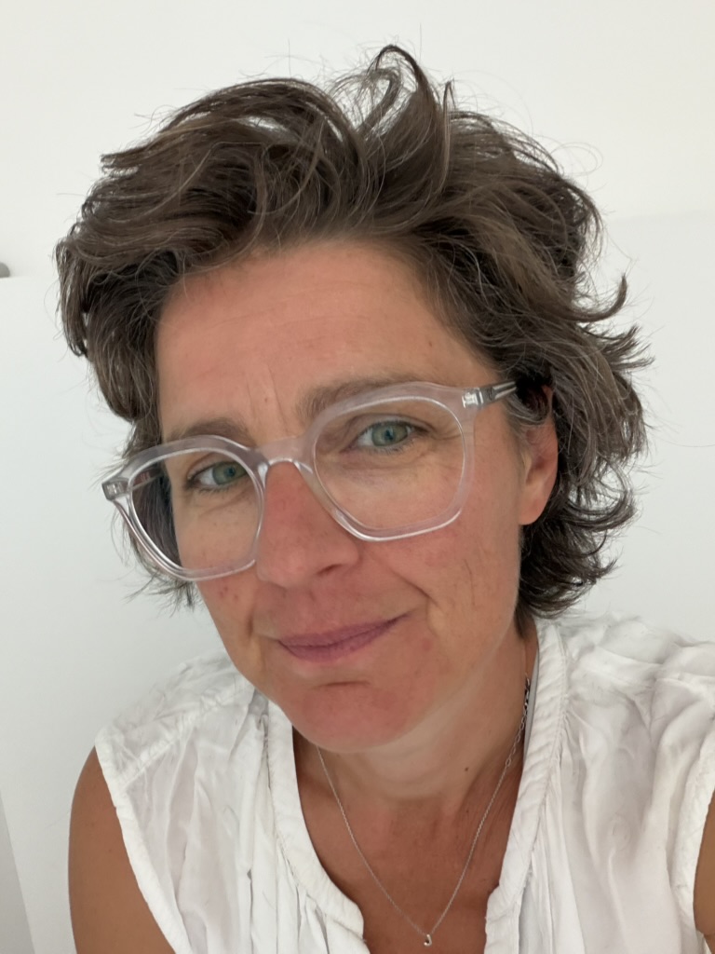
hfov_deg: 46.8
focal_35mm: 30
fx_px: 826
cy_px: 477
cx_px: 358
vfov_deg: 60.0
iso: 200
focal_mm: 2.71
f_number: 1.9
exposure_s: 1/60
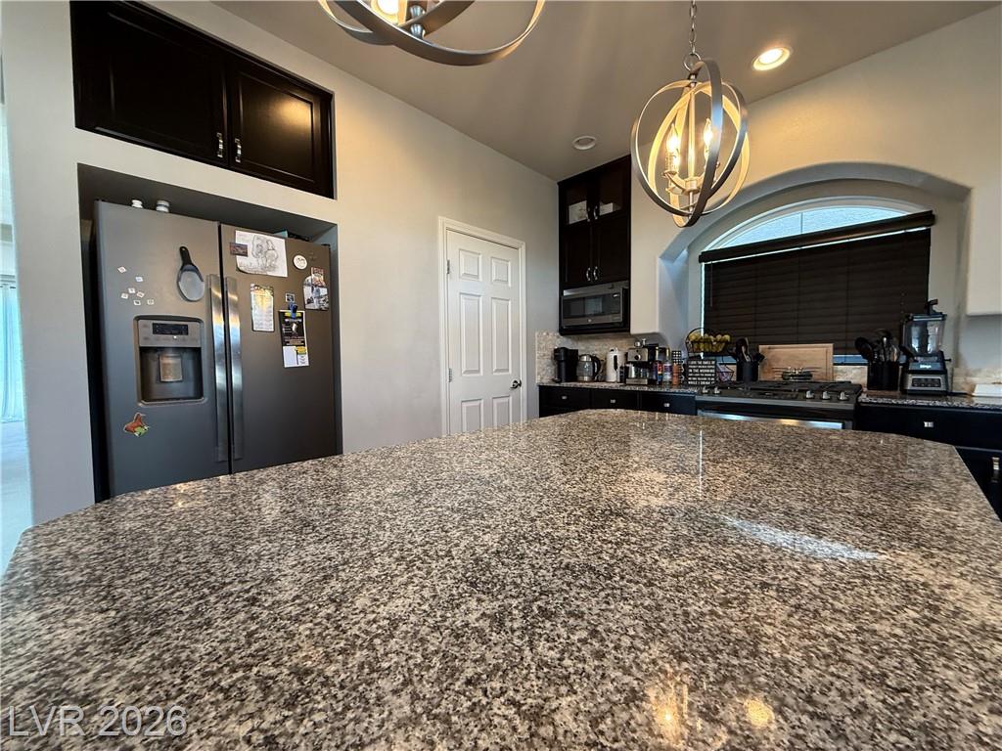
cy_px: 376
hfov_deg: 102.1
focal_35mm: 14
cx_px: 501
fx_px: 405
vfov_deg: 85.7
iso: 200
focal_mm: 2.22
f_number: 2.2
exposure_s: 1/60
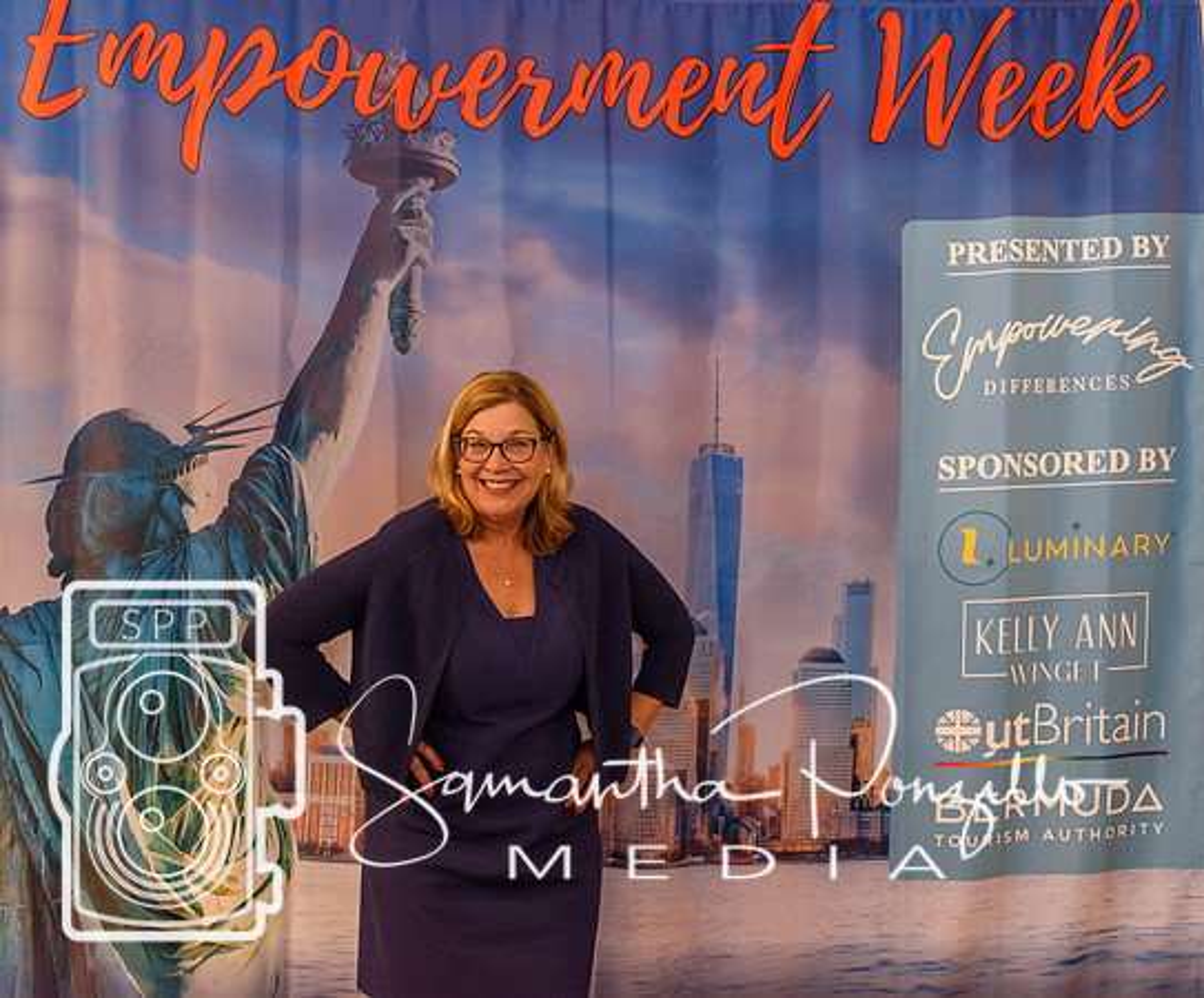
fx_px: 1621
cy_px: 499
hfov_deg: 40.8
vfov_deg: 34.2
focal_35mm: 45
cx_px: 617
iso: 1250
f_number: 4
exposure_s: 1/60
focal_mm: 26
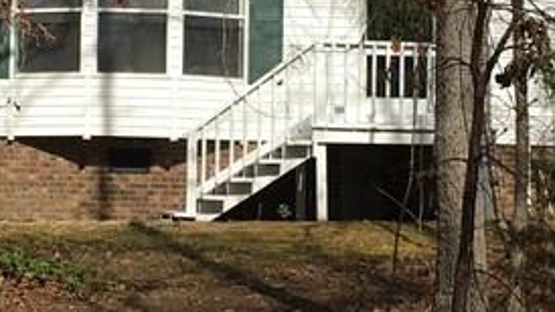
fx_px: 1736
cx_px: 166
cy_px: 101
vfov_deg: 10.3
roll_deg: -1.3
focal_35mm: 118
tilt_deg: +5.9
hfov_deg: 18.1
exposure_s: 1/1326
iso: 25
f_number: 2.2
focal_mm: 4.15
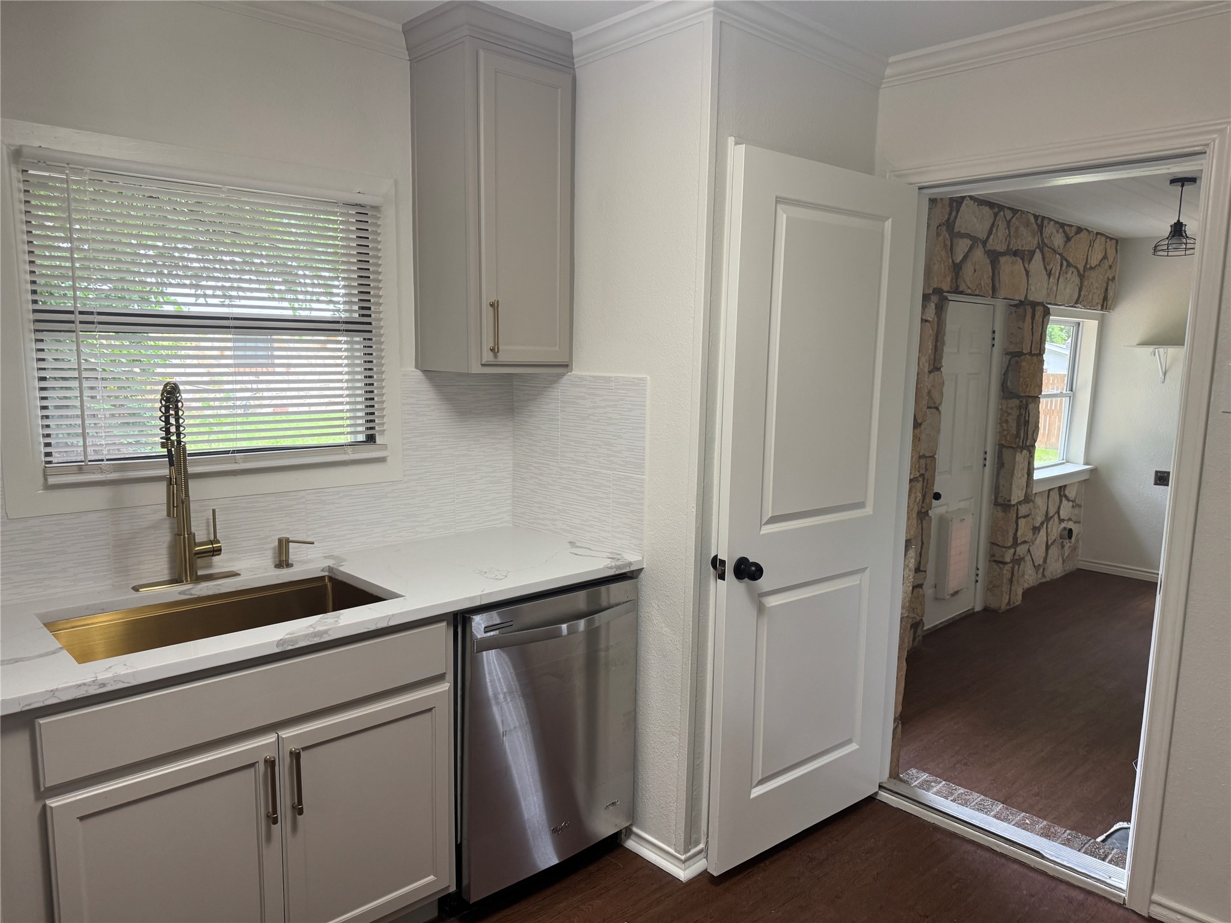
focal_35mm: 24
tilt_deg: -8.4
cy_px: 462
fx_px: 853
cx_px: 616
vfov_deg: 56.8
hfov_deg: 71.6
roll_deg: -1.8
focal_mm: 6.76
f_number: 1.78
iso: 200
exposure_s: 1/120
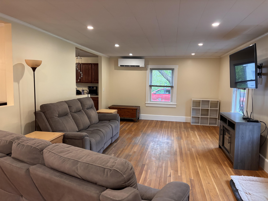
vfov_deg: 53.1
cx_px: 134
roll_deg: -1.4
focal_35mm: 26
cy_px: 100
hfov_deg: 67.3
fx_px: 201
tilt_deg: -5.8
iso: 320
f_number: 1.6
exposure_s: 1/60
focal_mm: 5.96
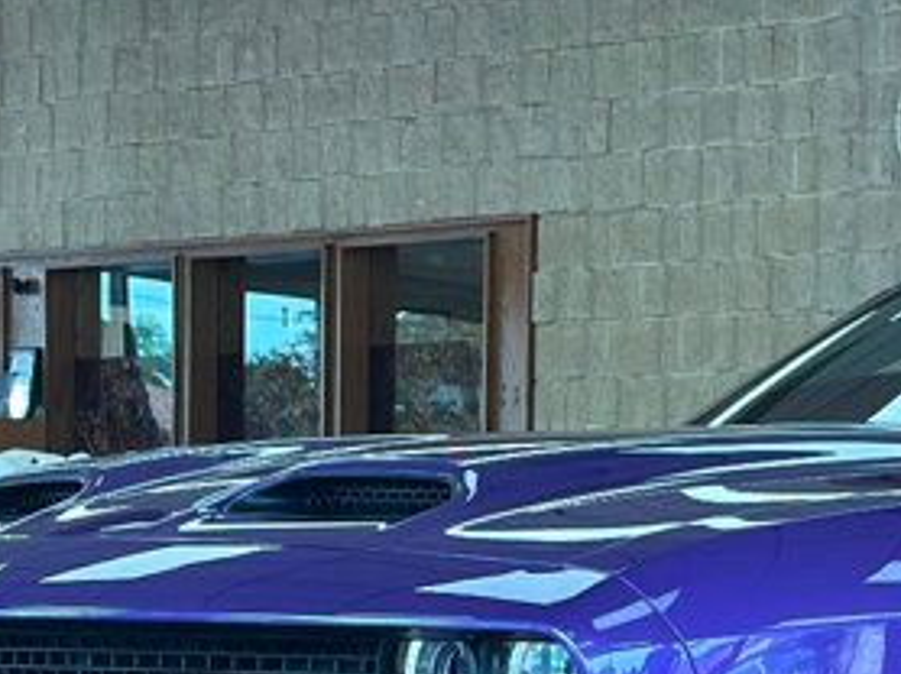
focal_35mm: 177
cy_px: 690
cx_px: 1112
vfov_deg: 8.3
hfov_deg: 11.0
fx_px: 4603
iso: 80
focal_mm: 6.86
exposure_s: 1/180
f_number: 1.78
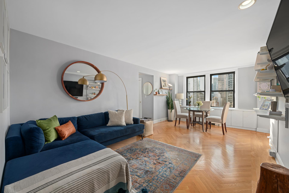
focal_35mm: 14
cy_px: 96
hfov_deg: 104.3
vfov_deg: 81.2
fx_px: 112
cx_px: 144
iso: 200
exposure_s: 1/1.25
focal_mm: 14
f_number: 11
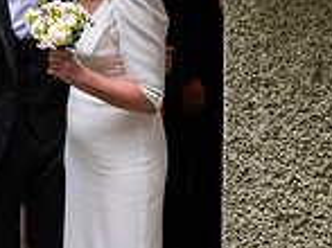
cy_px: 17
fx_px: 1131
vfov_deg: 12.4
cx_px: -11
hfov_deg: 16.3
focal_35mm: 118
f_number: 3.5
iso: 400
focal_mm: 31
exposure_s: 1/160
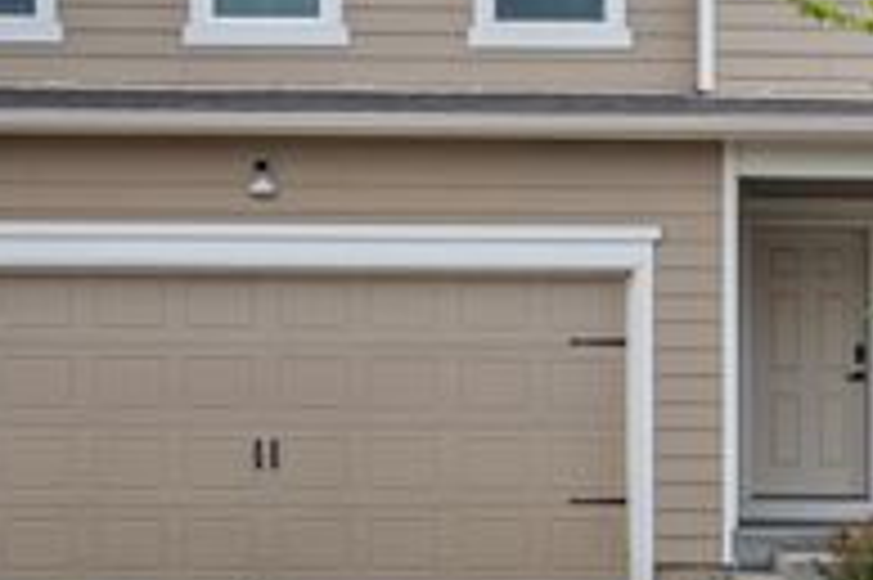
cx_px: 562
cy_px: -40
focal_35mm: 93
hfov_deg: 21.9
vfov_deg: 14.4
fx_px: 2253
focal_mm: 24
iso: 200
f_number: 4.5
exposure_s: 1/200
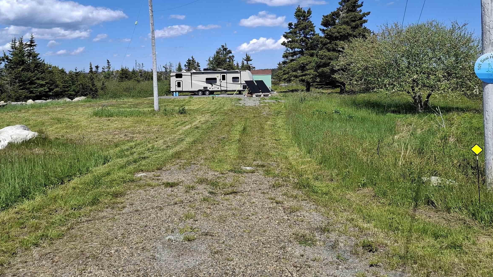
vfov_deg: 34.7
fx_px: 431
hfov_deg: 59.4
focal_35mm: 33
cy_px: 64
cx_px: 231
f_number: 1.8
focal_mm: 5.54
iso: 50
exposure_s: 1/1715
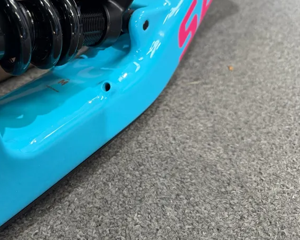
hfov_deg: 52.8
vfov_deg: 44.2
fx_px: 293
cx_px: 91
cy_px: 91
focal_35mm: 33
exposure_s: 1/50
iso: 250
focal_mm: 6.76
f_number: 1.78
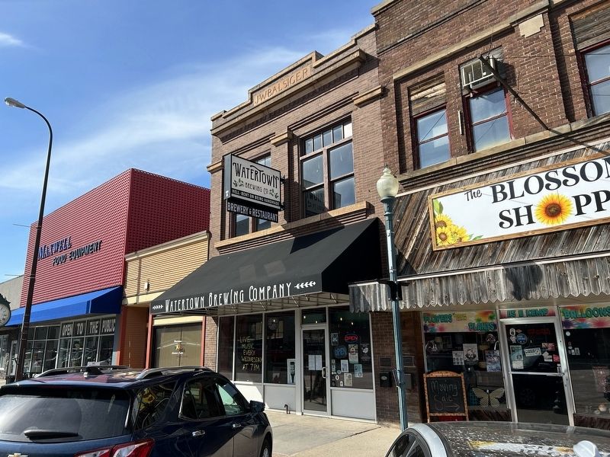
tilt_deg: +14.7
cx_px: 305
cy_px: 228
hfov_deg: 67.3
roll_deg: +1.3
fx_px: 458
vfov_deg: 53.1
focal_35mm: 26
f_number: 1.5
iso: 50
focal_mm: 5.7
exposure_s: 1/2915
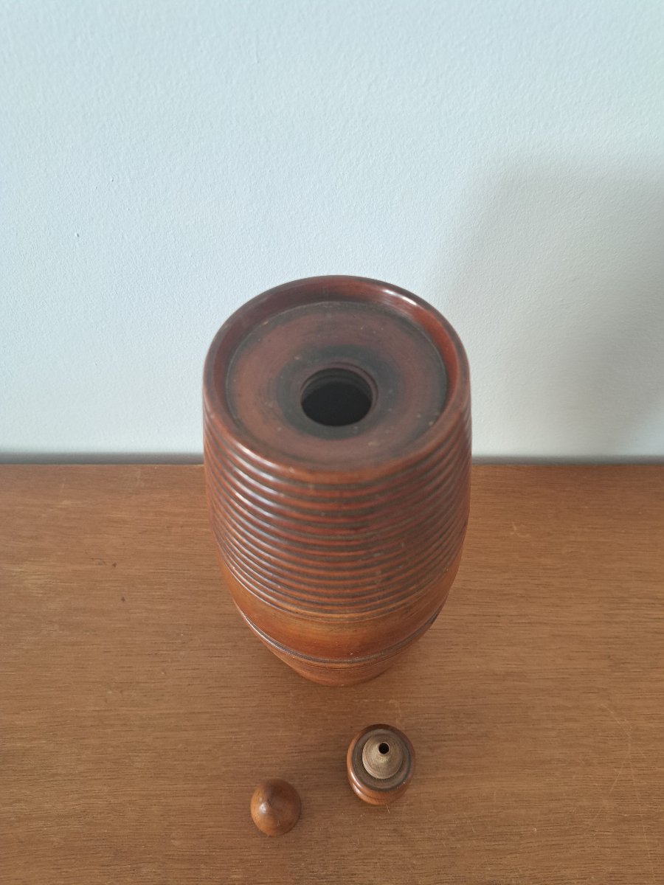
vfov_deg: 71.6
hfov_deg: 56.8
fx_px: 614
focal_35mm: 24
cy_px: 442
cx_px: 332
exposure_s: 1/50
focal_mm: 5.23
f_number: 1.8
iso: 125
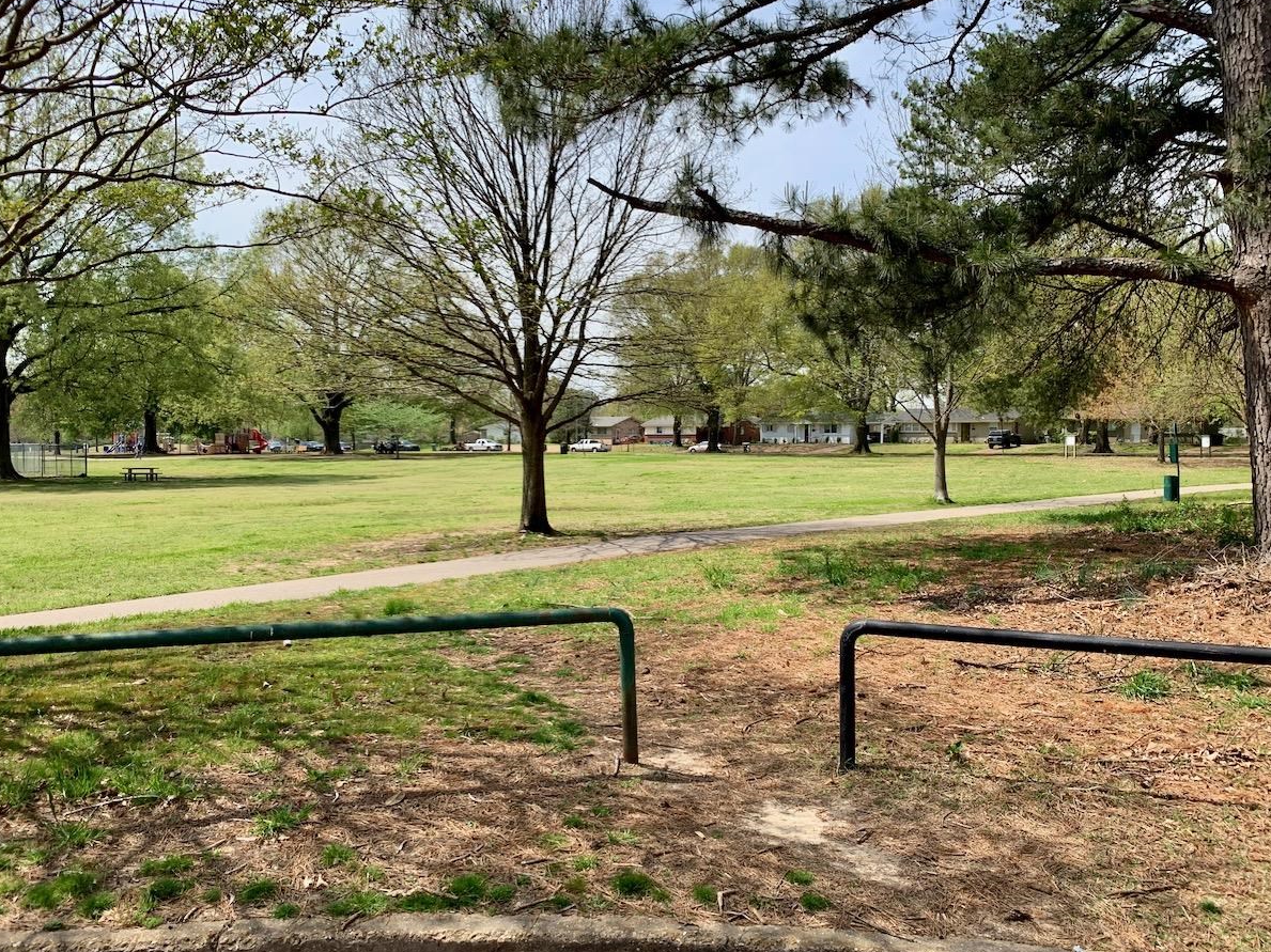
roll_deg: -1.6
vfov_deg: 49.7
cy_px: 463
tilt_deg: +0.2
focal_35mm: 28
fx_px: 1028
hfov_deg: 63.4
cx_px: 677
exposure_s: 1/1513
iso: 25
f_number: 1.8
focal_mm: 4.25
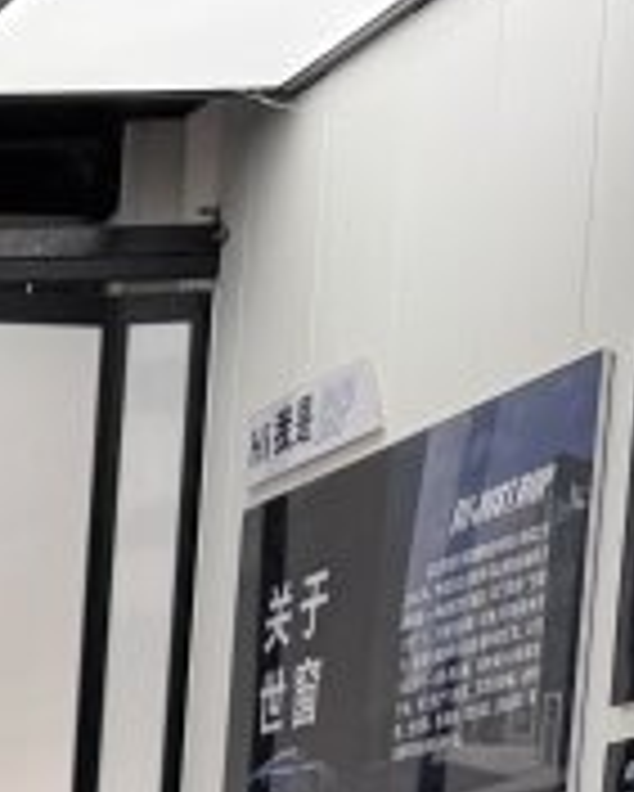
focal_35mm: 144
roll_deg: -0.6
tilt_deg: -5.7
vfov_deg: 11.9
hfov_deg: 8.2
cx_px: -1574
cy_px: 1575
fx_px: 3375
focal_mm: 6.76
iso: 80
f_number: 1.78
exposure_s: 1/495
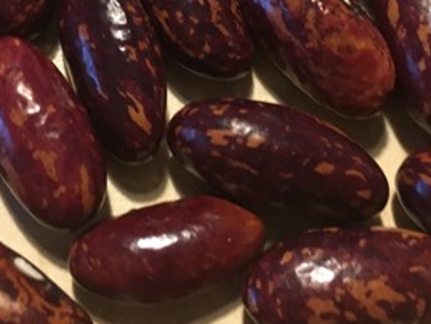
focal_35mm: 70
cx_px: 162
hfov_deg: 27.7
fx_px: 872
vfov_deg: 20.3
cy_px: -8
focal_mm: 4.15
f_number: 2.2
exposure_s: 1/20
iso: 200
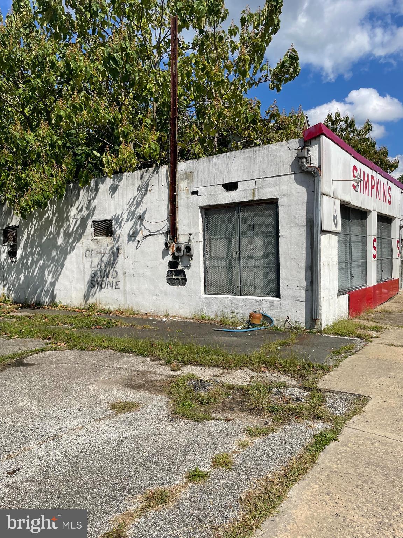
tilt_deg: +1.2
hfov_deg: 53.1
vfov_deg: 67.3
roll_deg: +1.4
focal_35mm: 26
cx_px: 202
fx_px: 404
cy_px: 269
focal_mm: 4.2
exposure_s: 1/6135
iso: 32
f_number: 1.6
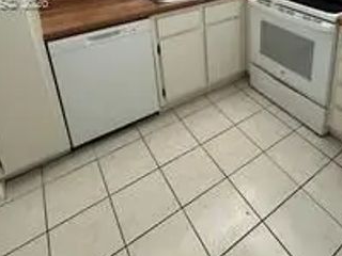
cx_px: 220
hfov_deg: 62.3
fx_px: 277
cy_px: 3
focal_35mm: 28
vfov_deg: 43.1
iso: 100
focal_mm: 2.22
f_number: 2.2
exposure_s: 1/61
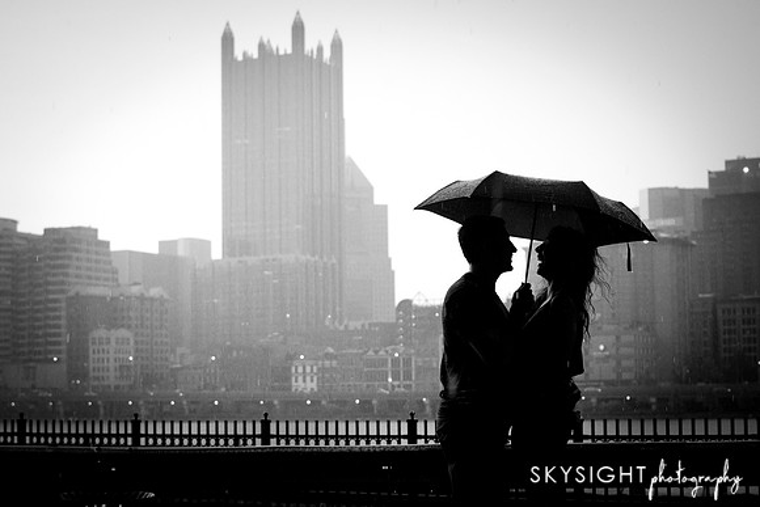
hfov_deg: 37.8
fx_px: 1109
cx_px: 380
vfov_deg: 25.8
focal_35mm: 52
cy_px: 254
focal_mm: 35
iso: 1000
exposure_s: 1/320
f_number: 2.5
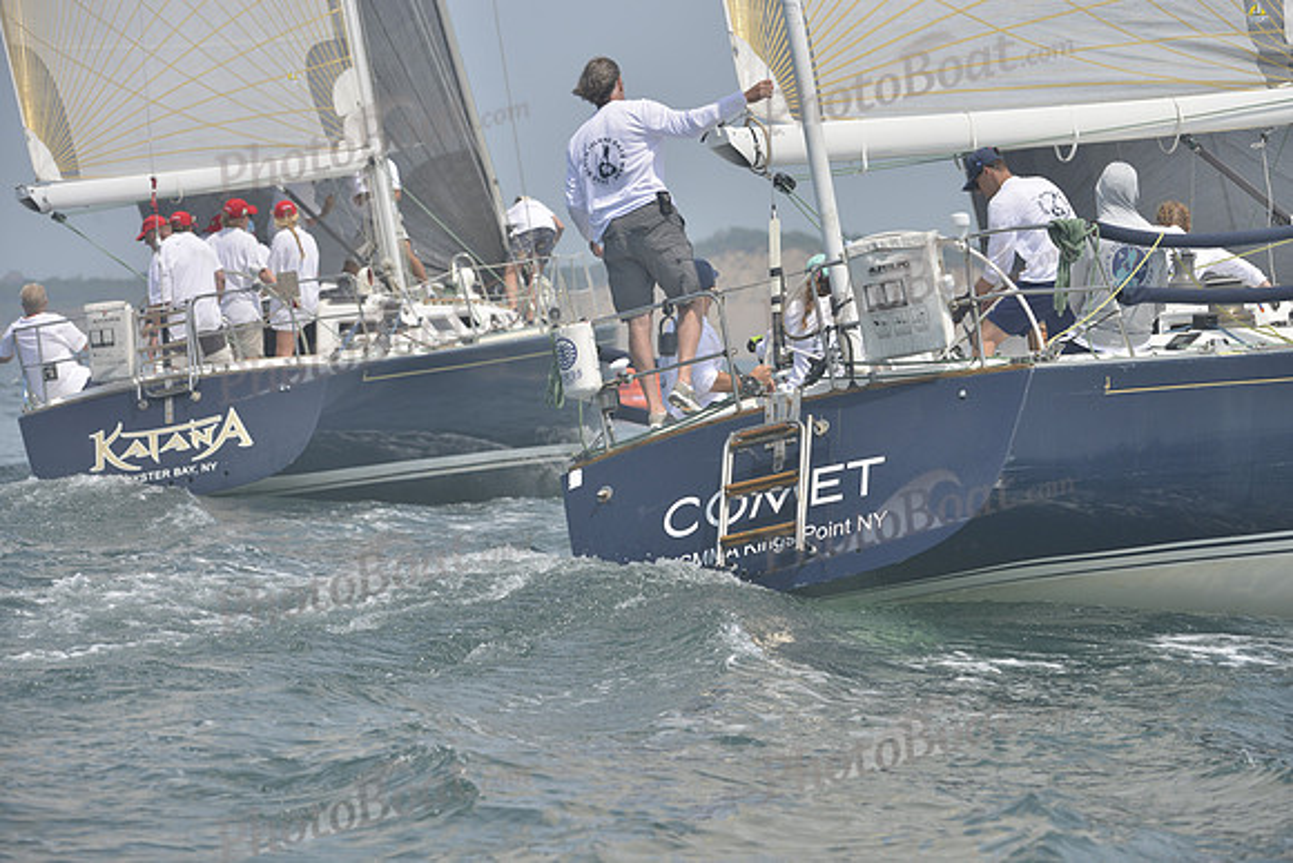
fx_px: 7185
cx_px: 646
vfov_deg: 6.9
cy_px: 432
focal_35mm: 200
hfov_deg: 10.3
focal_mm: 200
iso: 280
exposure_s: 1/1000
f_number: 7.1
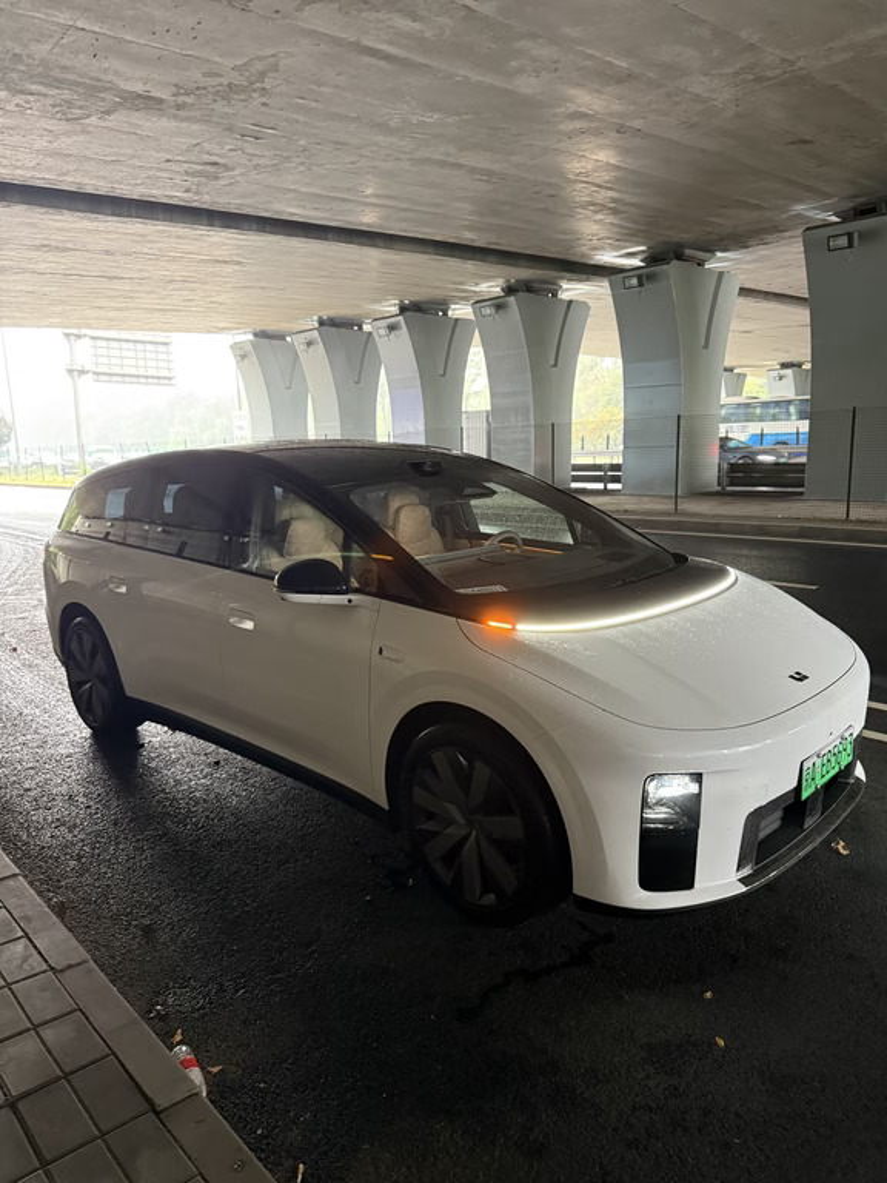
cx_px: 444
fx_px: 820
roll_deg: +1.1
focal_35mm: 24
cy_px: 592
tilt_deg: -10.1
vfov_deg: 71.6
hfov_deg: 56.8
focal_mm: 6.76
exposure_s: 1/60
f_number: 1.78
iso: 640
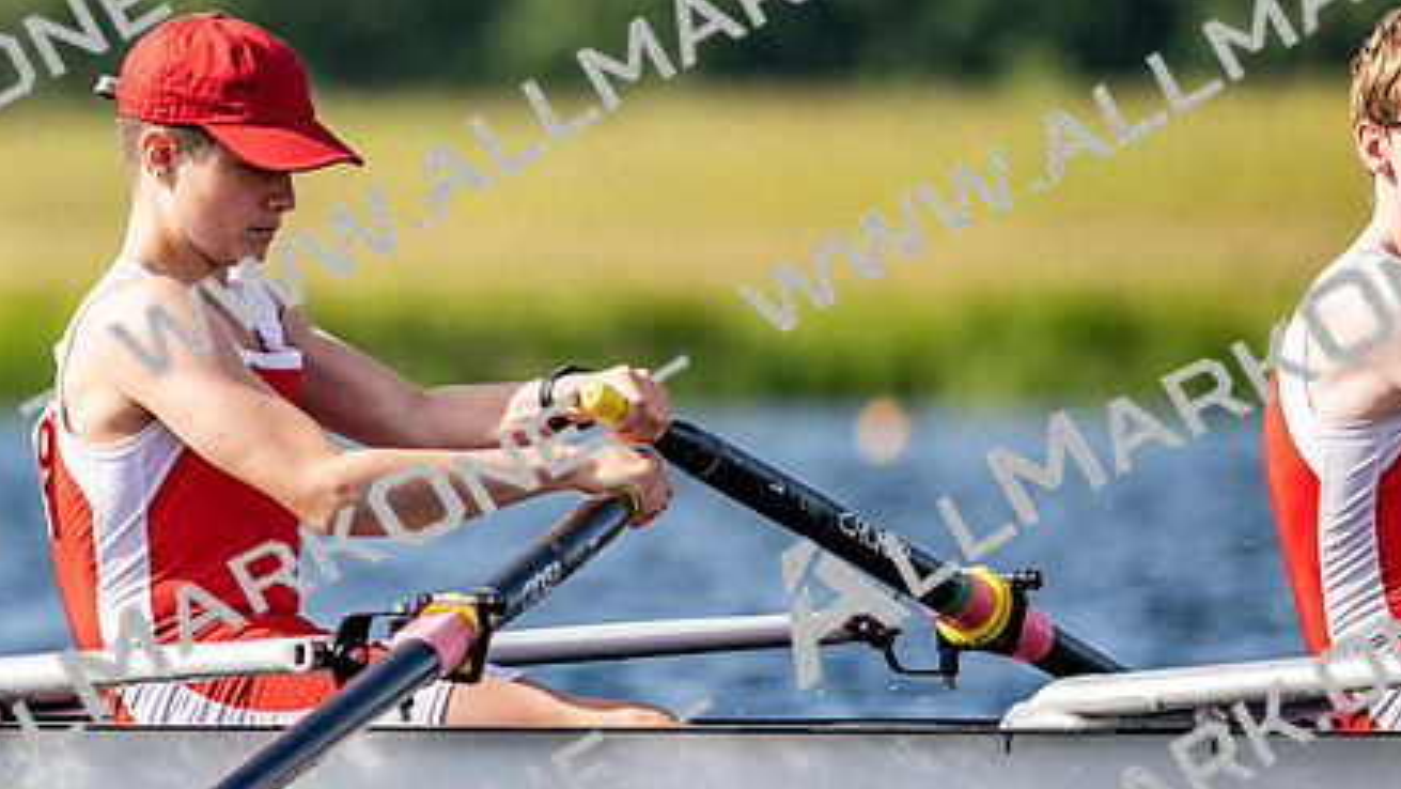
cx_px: 507
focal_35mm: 556
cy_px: 386
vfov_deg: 2.2
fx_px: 20659
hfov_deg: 3.9
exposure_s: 1/2500
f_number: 4.5
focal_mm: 400
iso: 250
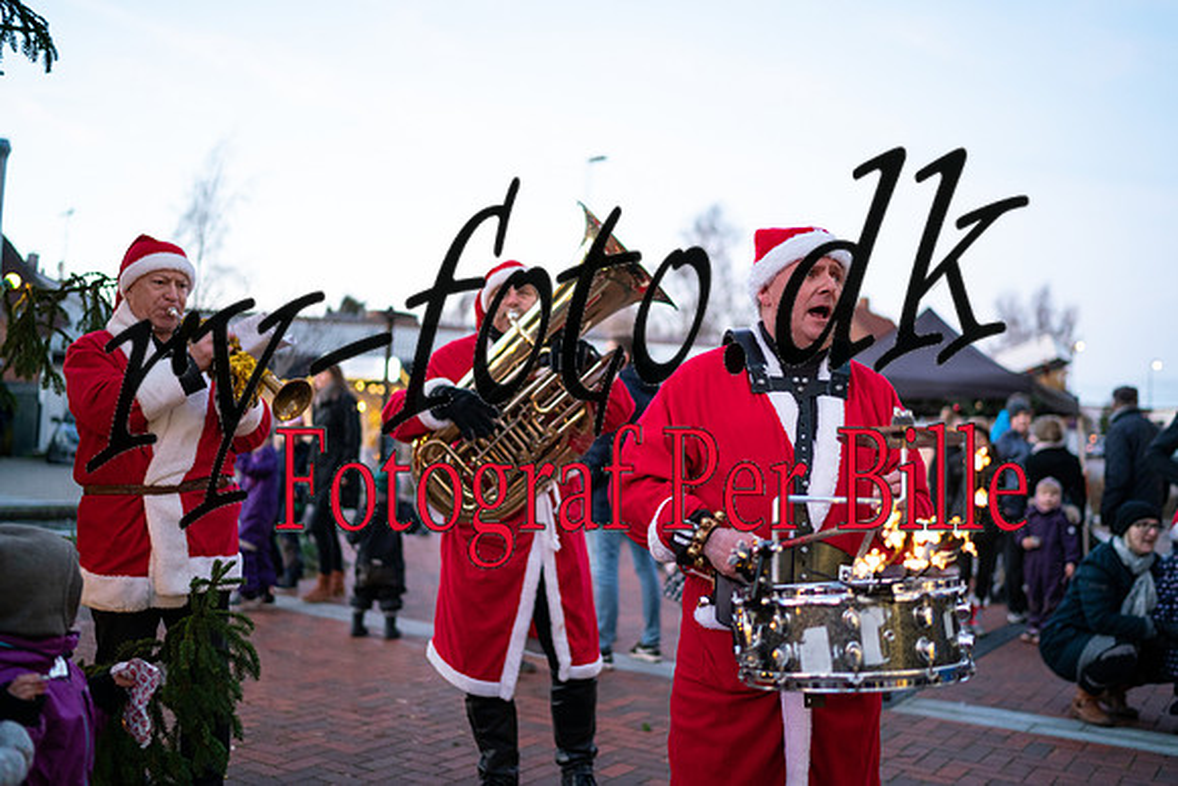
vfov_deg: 37.9
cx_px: 589
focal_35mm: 35
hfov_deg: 54.4
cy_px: 393
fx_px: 1145
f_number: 1.4
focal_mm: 35
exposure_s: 1/160
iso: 1600
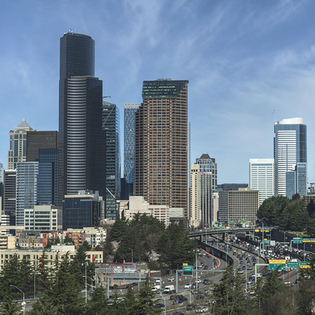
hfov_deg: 15.7
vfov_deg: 15.7
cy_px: 158
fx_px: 1143
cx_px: 180
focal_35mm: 111
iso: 64
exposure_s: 1/200
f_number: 8
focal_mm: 86
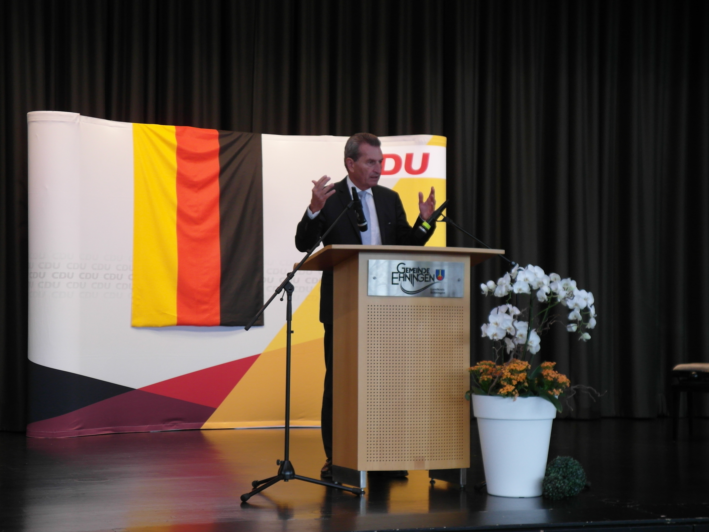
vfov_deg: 20.4
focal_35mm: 72
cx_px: 354
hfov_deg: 27.0
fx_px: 1475
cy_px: 266
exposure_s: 1/60
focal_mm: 15.6
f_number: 2.4
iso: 200
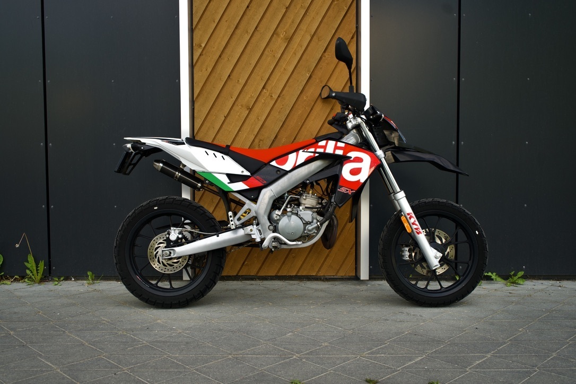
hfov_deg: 54.4
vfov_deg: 37.9
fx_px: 560
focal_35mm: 35
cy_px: 192
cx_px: 288
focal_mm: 35
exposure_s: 1/160
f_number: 4
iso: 250
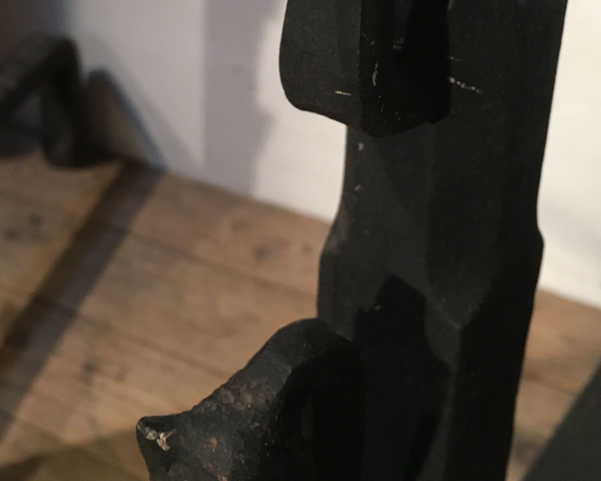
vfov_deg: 29.5
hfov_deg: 38.0
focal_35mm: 49
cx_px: 310
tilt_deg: -28.2
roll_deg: -0.2
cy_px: 45
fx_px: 872
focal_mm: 4.15
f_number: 2.2
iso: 250
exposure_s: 1/33
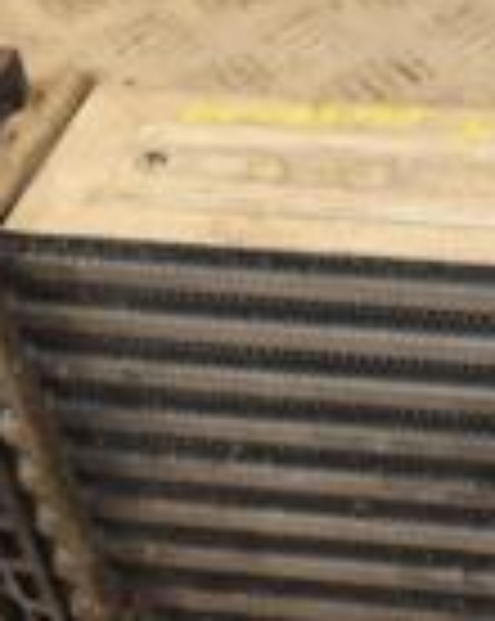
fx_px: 2478
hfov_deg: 10.6
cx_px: 950
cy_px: 446
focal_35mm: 135
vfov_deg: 14.2
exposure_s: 1/200
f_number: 5.6
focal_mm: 22
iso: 800
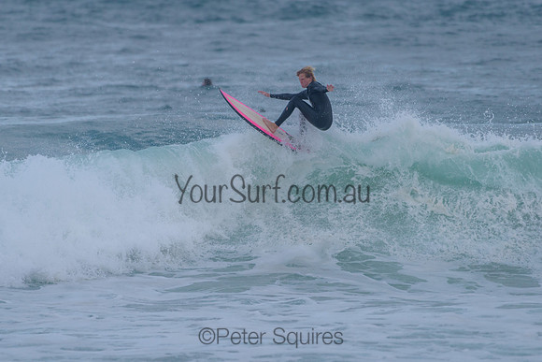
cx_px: 236
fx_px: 9224
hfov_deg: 3.4
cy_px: 142
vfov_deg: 2.2
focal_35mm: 613
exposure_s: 1/2000
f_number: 5.6
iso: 500
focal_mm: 500
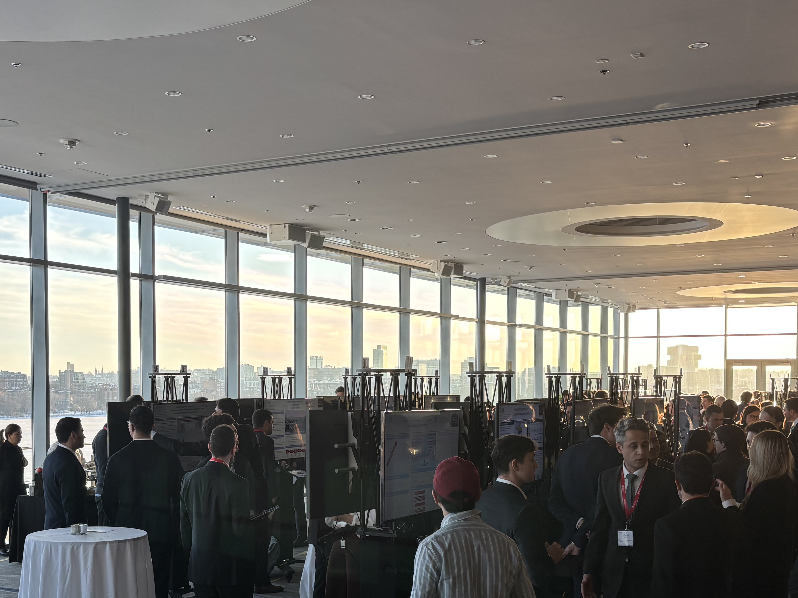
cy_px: 413
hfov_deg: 40.2
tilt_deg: -2.1
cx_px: 315
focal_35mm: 47
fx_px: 1083
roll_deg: -0.1
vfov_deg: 30.6
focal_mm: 5.96
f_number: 1.6
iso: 40
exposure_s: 1/220
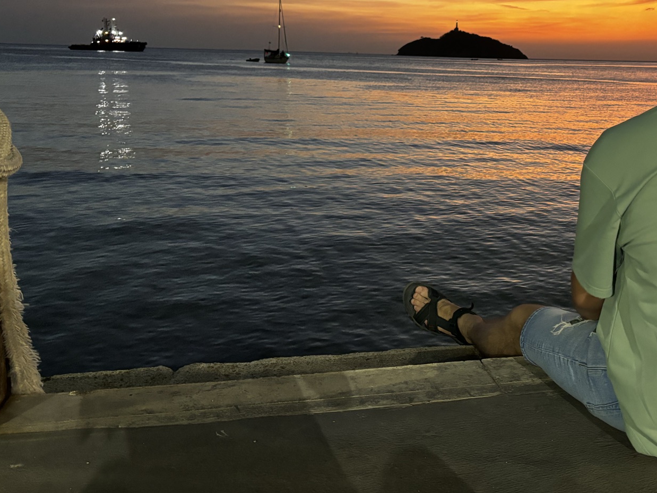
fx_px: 797
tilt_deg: -8.1
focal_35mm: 42
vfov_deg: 34.1
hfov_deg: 43.3
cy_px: 169
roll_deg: -1.0
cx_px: 498
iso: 640
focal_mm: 5.96
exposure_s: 1/40
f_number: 1.6
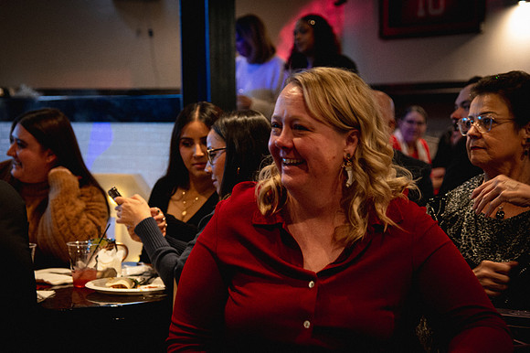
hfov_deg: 22.4
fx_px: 1331
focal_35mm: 90
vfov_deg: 15.1
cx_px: 186
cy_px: 186
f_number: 4
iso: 2500
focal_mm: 65
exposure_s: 1/50
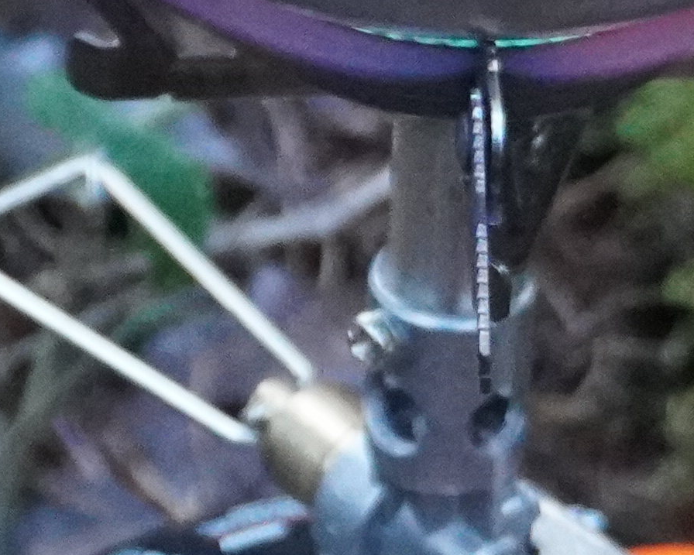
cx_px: 113
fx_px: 7744
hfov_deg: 5.1
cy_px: 142
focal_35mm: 377
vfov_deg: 4.1
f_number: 5.6
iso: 6400
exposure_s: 1/80
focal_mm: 40
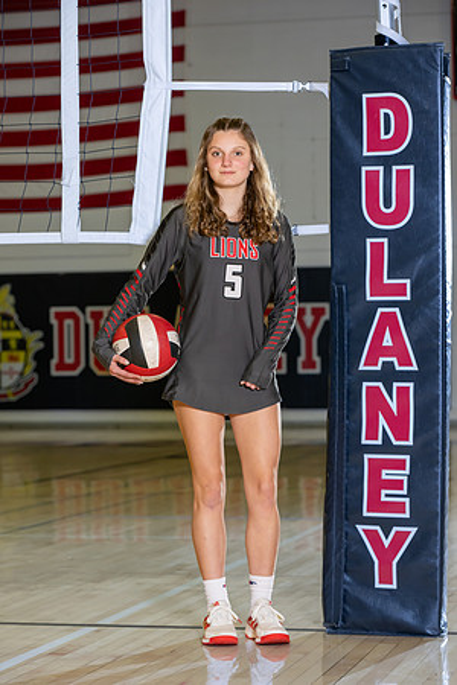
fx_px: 1942
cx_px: 228
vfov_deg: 20.0
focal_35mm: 102
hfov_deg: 13.4
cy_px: 342
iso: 1000
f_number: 5.6
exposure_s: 1/200
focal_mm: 102
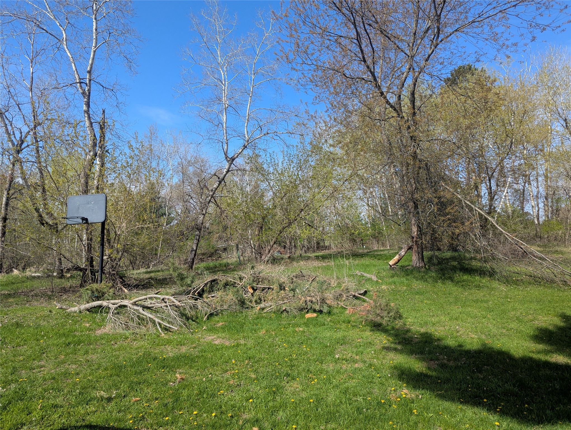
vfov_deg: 56.9
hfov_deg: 71.5
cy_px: 215
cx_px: 286
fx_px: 396
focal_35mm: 24
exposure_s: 1/1332
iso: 44
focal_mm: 6.81
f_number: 1.85
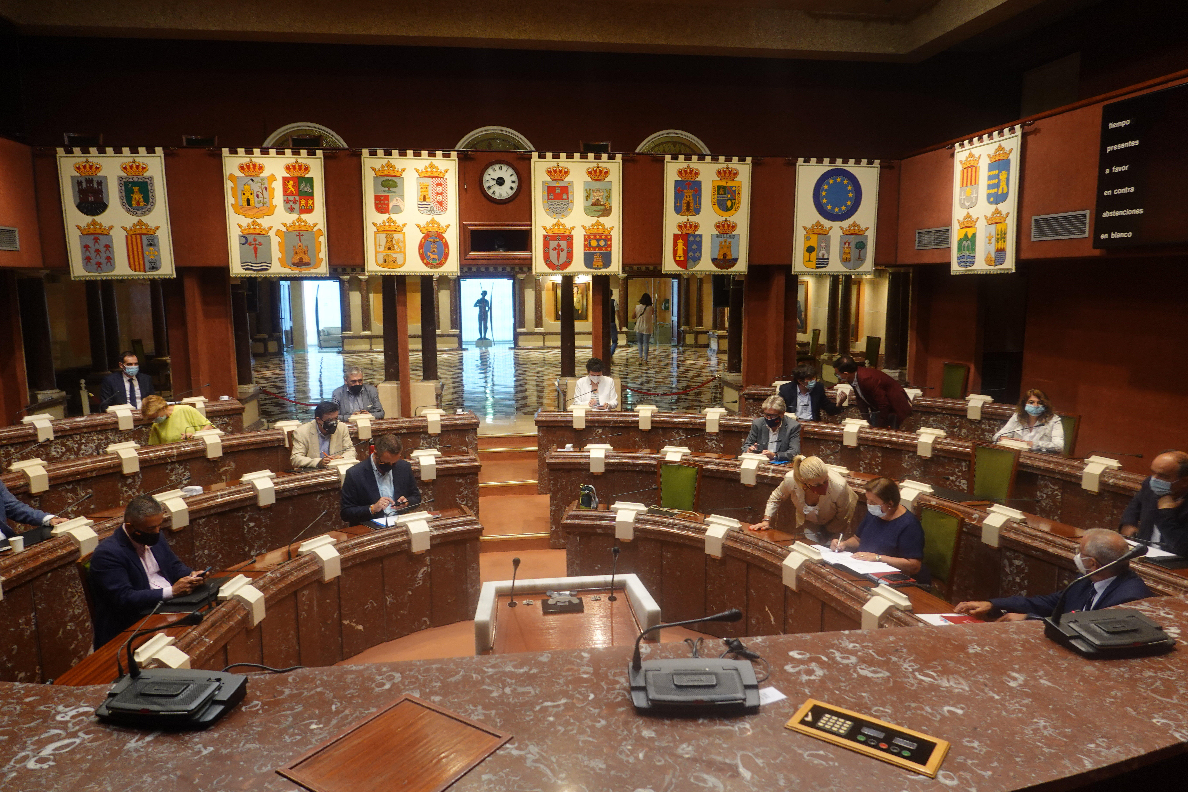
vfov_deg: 53.1
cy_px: 396
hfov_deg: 73.7
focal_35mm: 24
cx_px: 594
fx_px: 792
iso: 320
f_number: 2.8
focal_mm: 9
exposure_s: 1/30
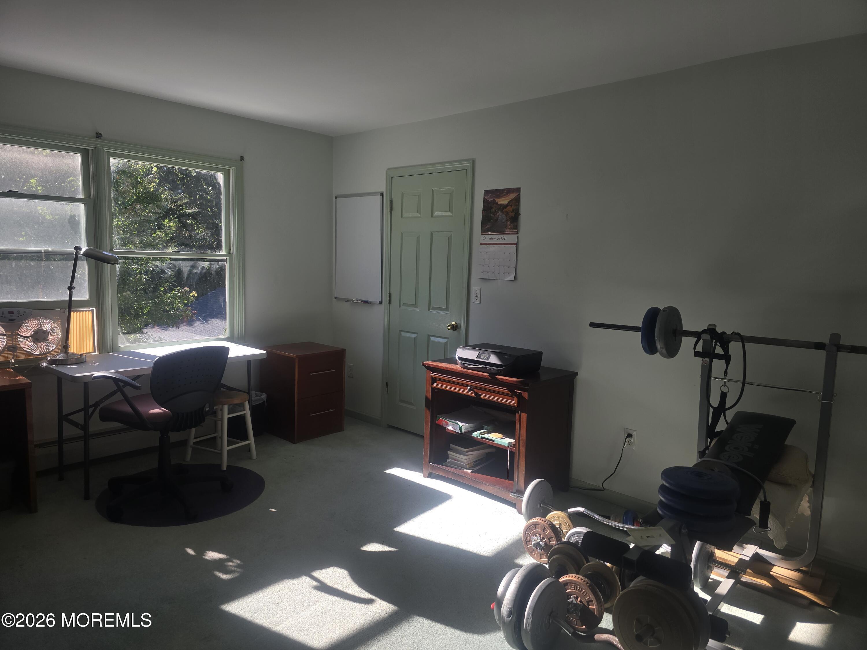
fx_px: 576
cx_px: 434
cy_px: 325
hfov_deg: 73.9
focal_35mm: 23
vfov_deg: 58.9
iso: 12
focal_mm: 6.3
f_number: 1.7
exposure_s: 1/120
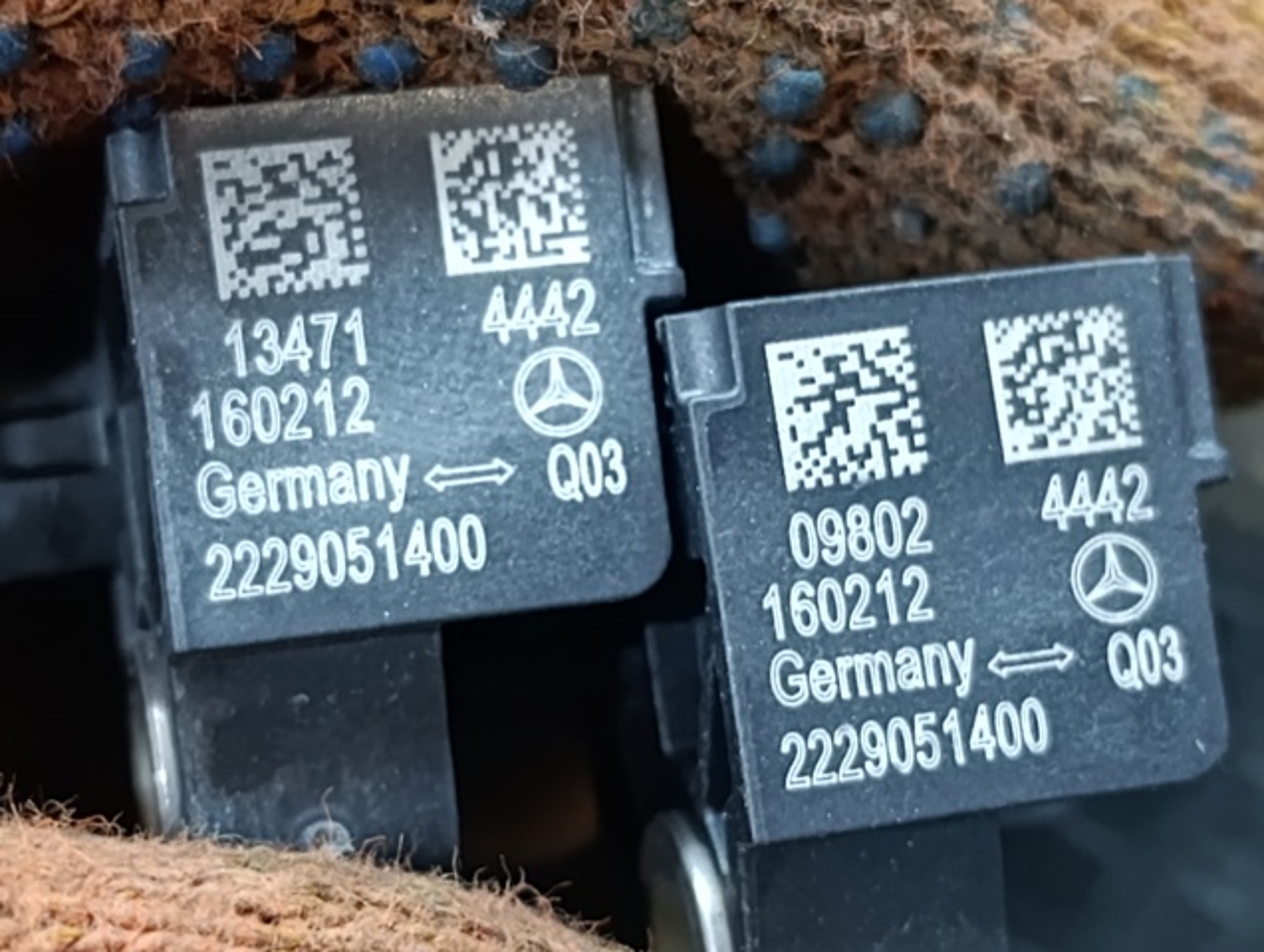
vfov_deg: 16.1
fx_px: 3365
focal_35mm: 92
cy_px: 476
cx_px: 632
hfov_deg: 21.3
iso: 1600
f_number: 1.7
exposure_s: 1/25
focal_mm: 6.11
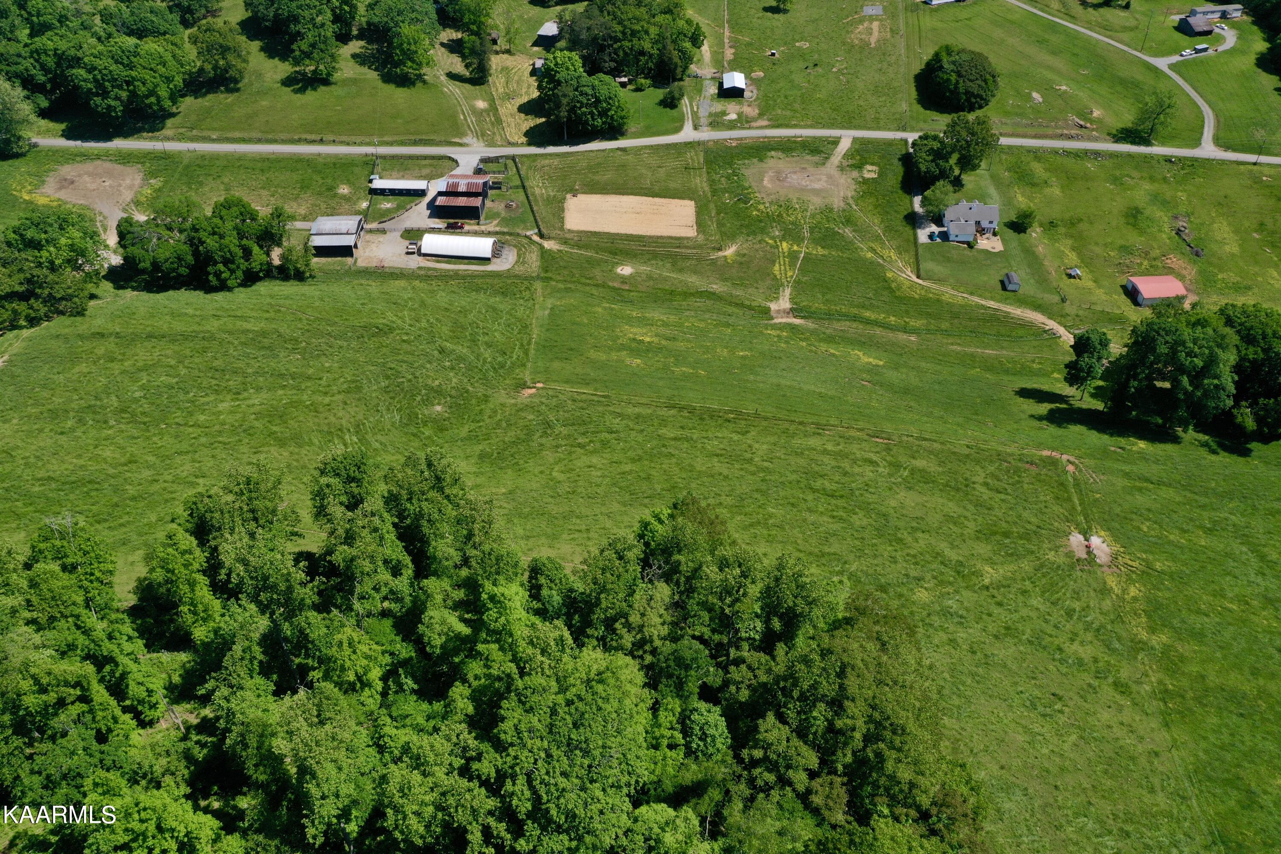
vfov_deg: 46.4
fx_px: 996
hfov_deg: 65.5
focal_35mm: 28
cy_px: 427
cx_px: 640
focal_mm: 10.26
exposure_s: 1/100
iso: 100
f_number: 9
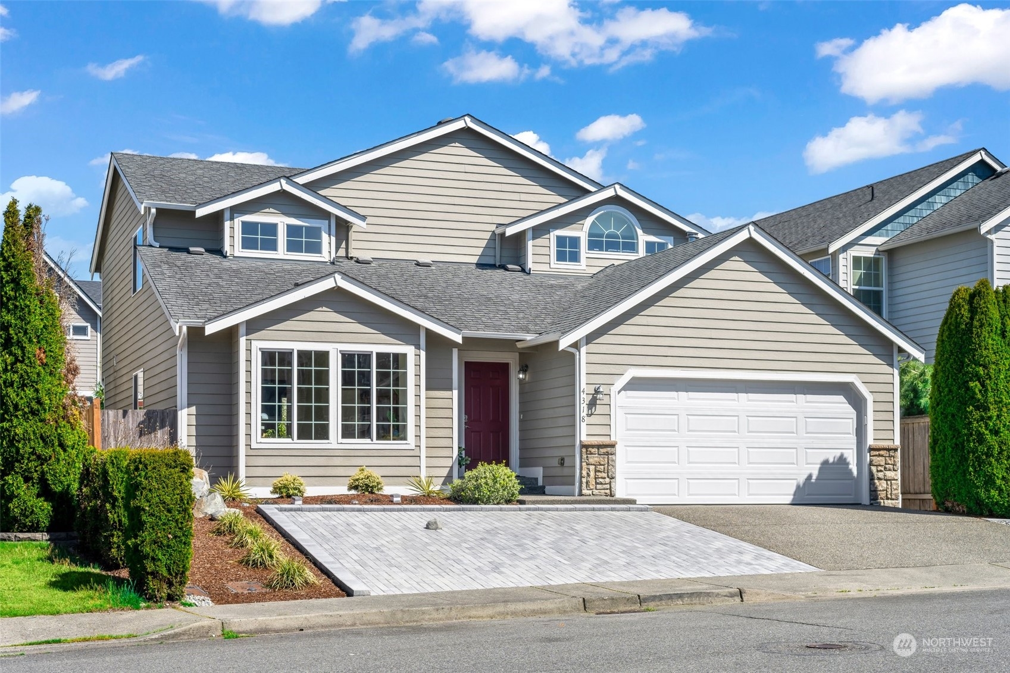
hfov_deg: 39.6
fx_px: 1403
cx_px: 505
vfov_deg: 27.0
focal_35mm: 50
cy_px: 336
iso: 100
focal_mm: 50
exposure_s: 1/400
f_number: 8
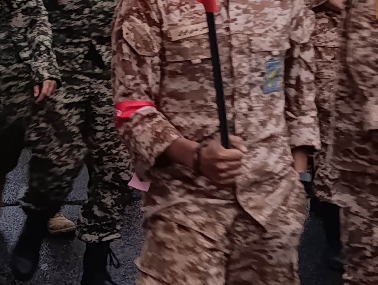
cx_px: 361
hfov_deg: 15.6
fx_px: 1356
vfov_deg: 11.8
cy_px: -45
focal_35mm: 124
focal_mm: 6.14
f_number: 1.65
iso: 800
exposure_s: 1/50
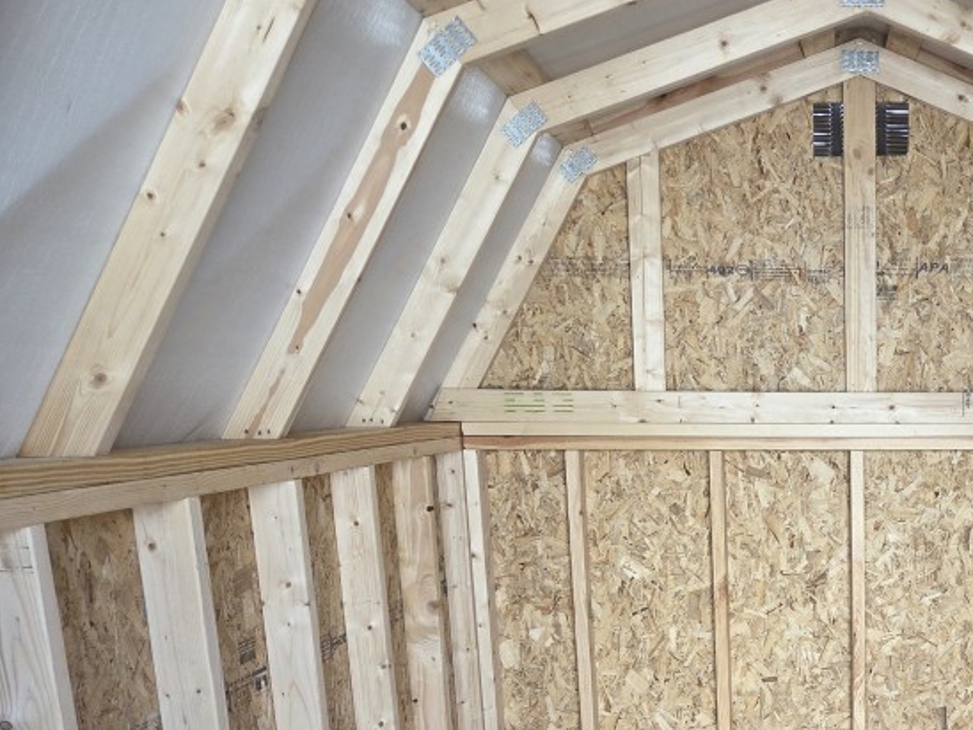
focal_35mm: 43
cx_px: 902
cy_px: 636
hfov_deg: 40.1
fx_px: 1209
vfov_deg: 32.2
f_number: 1.8
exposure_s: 1/180
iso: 100
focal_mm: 5.4
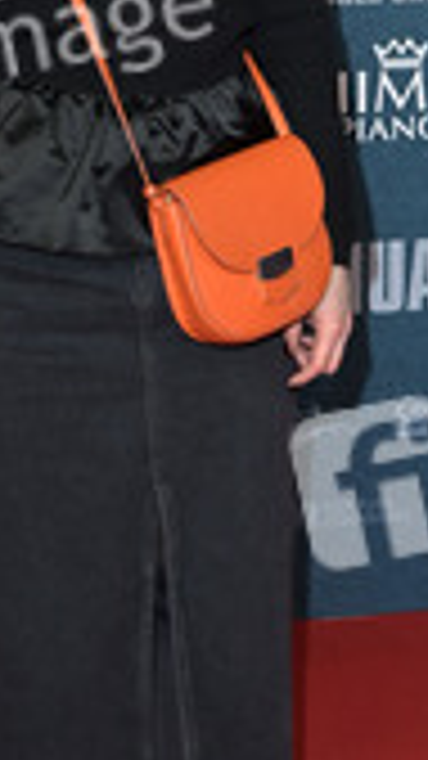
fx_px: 2604
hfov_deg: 9.4
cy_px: 238
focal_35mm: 129
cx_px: 113
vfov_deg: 16.6
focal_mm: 52
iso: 640
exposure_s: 1/250
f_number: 5.6
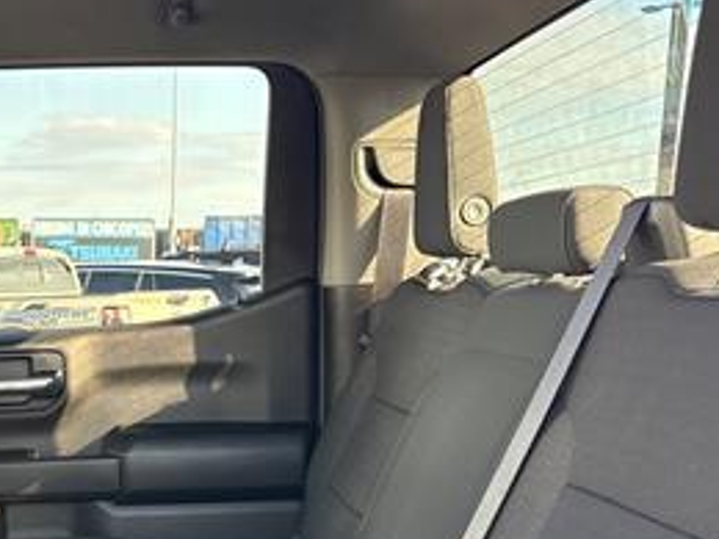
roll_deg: +0.3
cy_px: 531
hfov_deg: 30.9
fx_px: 1225
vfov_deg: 23.8
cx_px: 44
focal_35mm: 59
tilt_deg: -11.7
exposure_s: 1/65
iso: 200
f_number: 1.78
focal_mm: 6.76
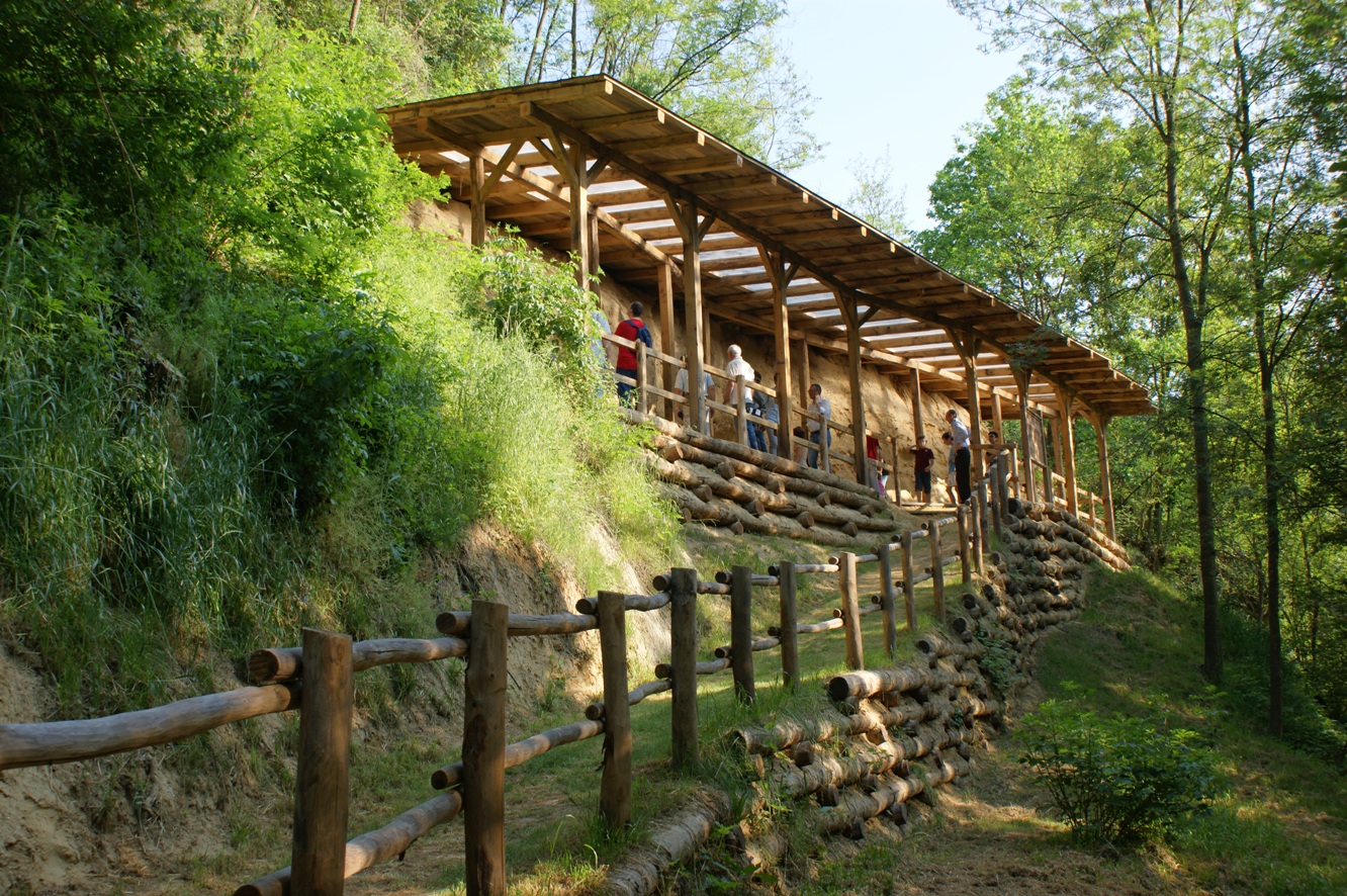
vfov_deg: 34.2
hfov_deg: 49.6
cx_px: 674
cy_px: 448
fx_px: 1458
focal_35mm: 39
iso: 100
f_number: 6.3
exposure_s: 1/125
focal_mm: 26
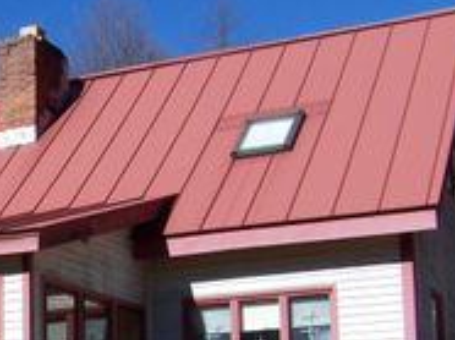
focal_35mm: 97
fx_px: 1273
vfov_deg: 15.0
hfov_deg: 19.3
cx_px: -71
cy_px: 319
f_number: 4
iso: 69
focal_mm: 5.85
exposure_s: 1/640
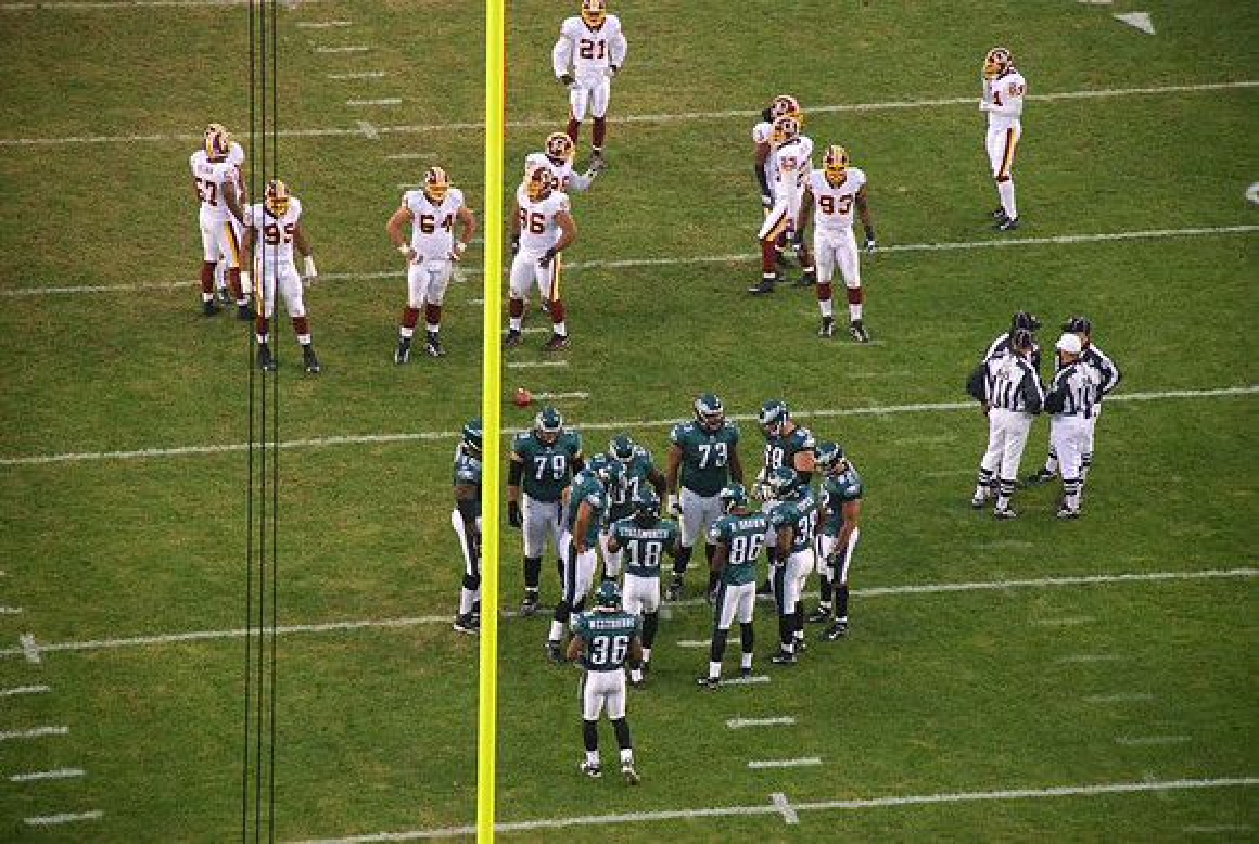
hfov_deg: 10.1
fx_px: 7094
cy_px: 422
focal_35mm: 202
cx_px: 630
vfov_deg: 6.8
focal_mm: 135
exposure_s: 1/60
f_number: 5.6
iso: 400
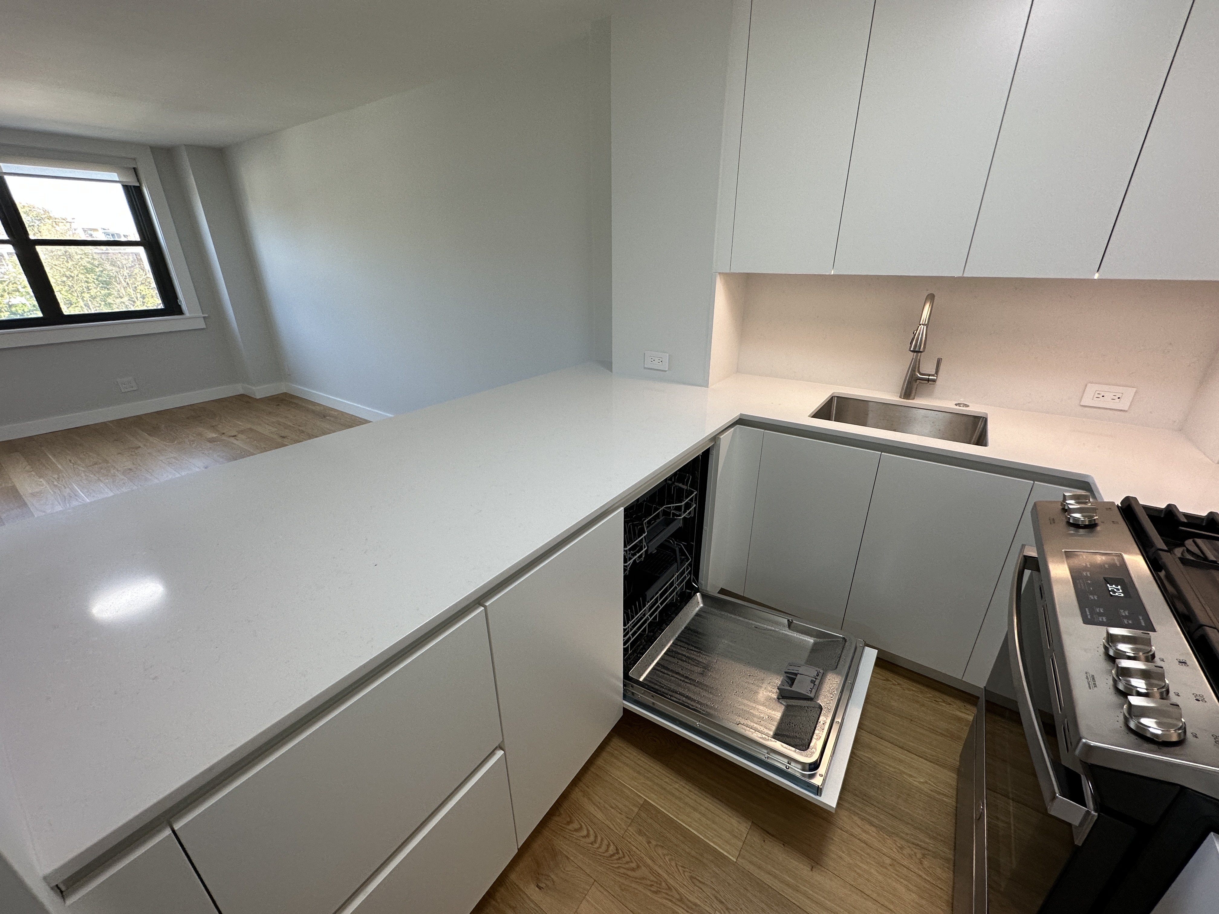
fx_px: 493
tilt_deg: -22.9
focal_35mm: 14
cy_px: 457
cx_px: 610
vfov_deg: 85.7
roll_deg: +0.4
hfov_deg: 102.1
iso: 125
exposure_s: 1/120
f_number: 2.2
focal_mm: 2.22
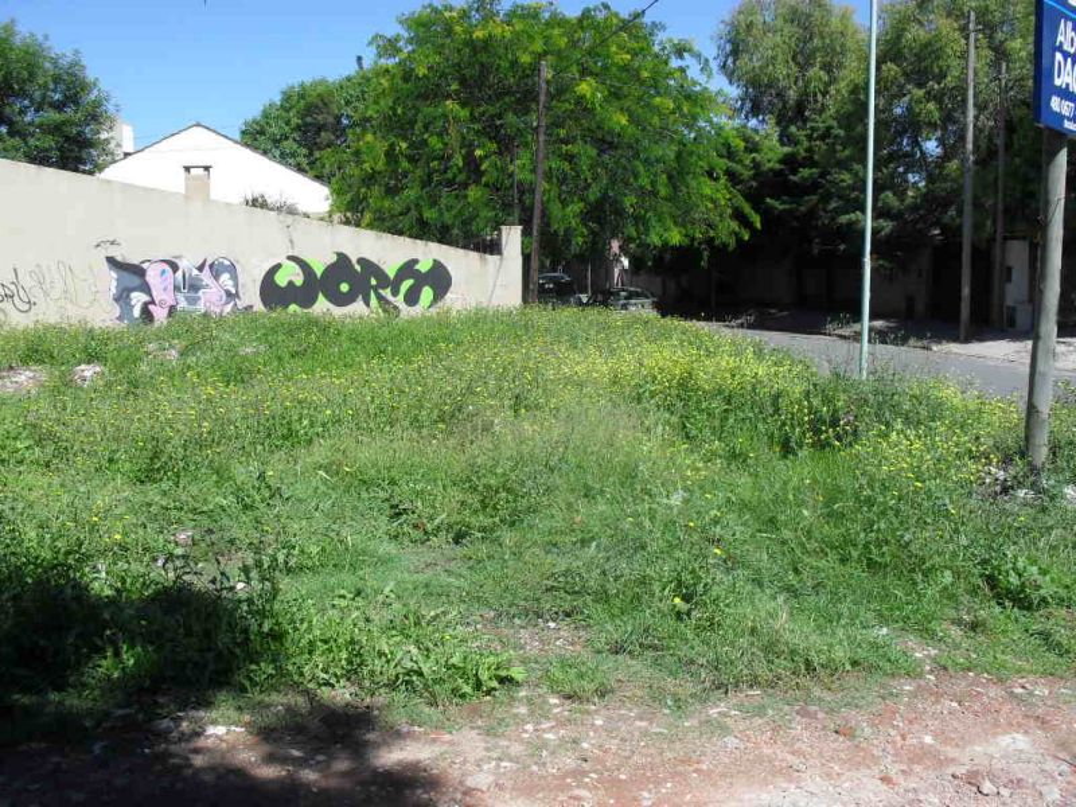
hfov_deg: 52.6
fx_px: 1088
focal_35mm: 35
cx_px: 538
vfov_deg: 40.7
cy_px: 404
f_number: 8.4
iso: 100
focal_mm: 6.3
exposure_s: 1/180
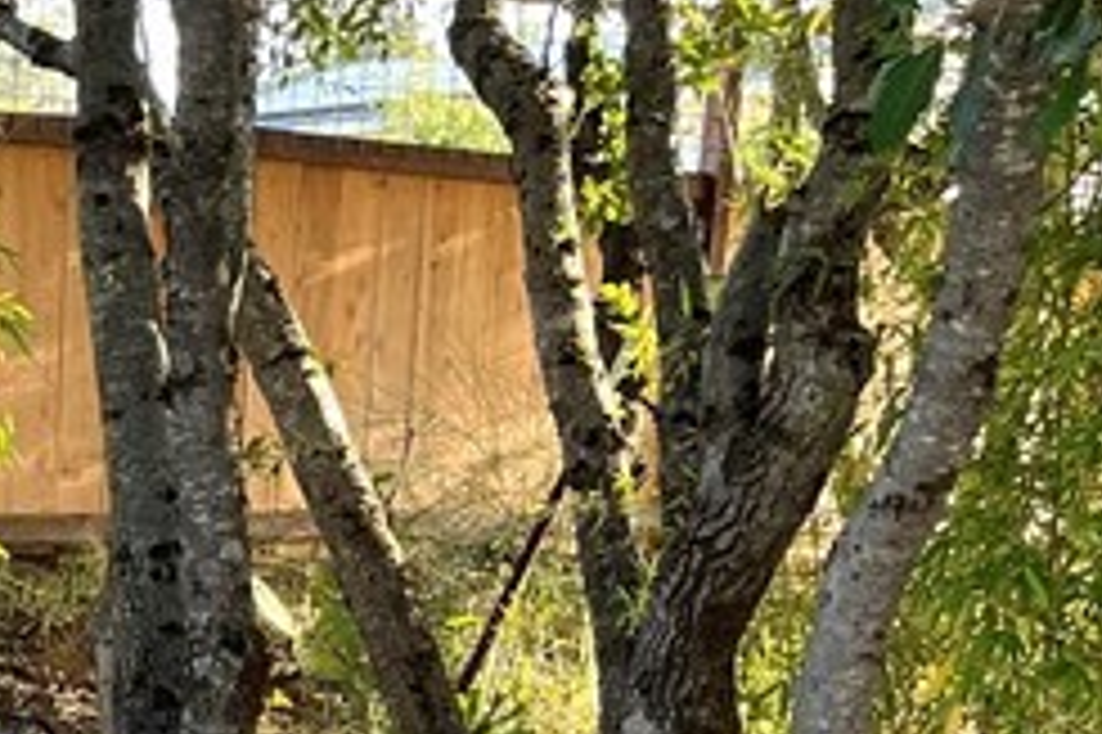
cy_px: 1211
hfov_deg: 16.6
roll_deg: -0.1
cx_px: -522
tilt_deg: -12.8
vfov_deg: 11.4
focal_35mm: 113
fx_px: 3457
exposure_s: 1/129
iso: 64
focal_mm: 5.1
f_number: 1.6
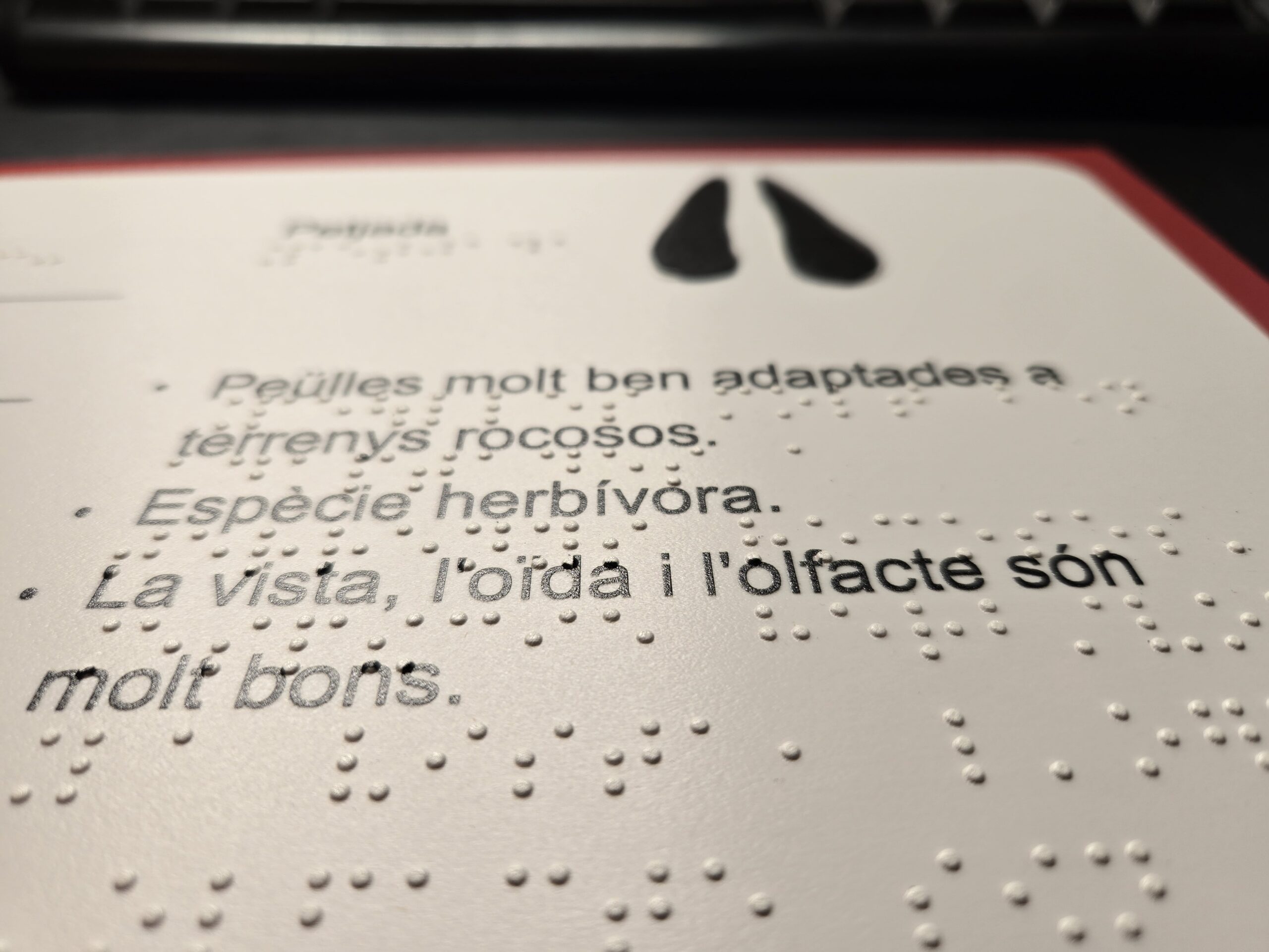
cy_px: 476
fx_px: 843
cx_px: 634
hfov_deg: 73.9
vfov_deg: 58.9
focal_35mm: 23
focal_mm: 5.4
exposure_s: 1/115
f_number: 1.8
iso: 40
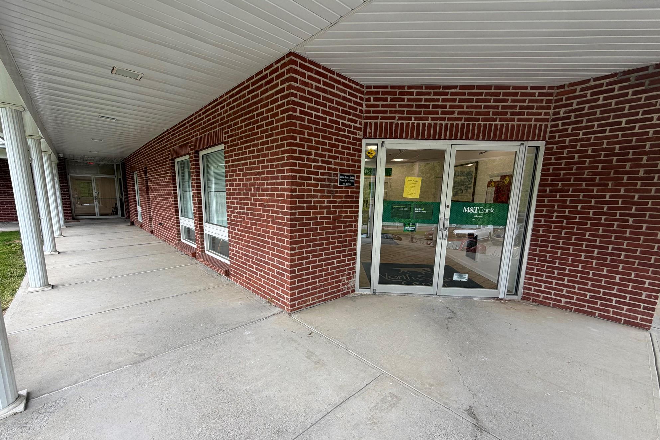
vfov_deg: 77.1
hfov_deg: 100.4
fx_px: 275
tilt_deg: -10.1
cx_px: 324
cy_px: 243
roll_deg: -0.9
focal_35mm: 15
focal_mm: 2.22
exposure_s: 1/183
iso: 40
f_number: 2.2
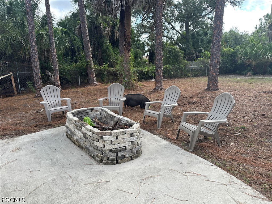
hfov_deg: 71.6
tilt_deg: -10.4
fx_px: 189
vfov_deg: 56.8
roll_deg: +1.5
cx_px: 136
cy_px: 102
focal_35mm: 24
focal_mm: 6.86
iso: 80
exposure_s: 1/850
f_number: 1.78
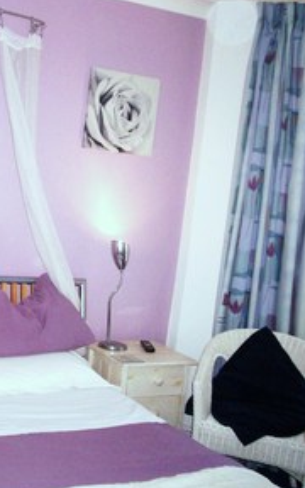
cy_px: 247
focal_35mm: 53
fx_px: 705
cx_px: 7
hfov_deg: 23.5
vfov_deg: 38.2
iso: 140
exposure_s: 1/64
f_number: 4.5
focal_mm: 5.9
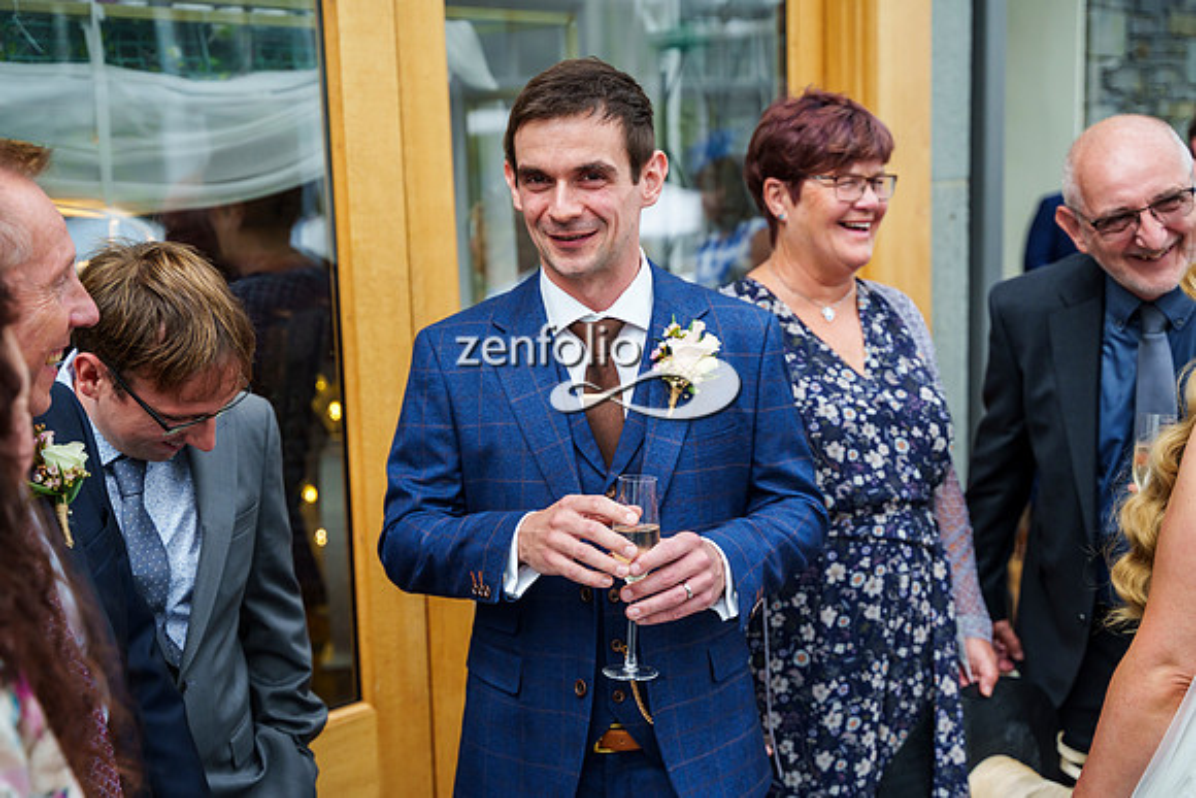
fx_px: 1695
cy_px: 399
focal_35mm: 51
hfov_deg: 38.9
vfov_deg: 26.5
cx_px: 598
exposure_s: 1/2000
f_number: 3.5
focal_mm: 51
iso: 800
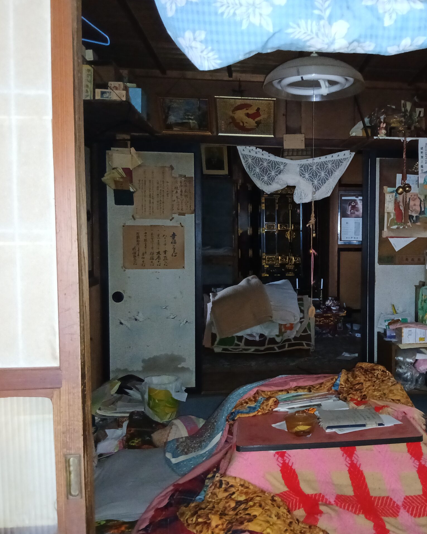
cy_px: 267
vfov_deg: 52.8
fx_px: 537
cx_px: 317
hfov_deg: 42.1
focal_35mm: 34
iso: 640
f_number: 1.8
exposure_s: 1/20
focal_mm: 3.86
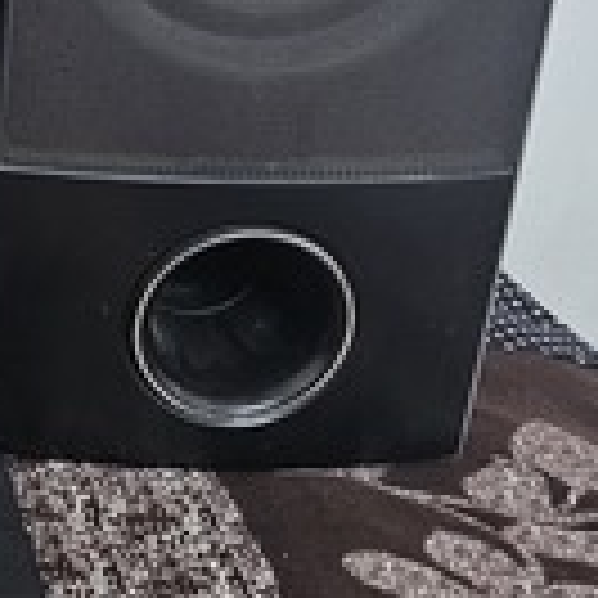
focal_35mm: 70
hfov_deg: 20.9
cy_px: 20
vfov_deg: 23.7
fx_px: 1368
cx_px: -299
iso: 800
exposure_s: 1/24
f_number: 1.7
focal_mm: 6.3
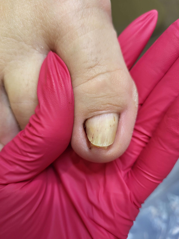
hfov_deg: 53.1
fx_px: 179
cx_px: 90
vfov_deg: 67.3
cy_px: 120
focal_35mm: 26
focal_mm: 5.4
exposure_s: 1/60
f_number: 1.8
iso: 64
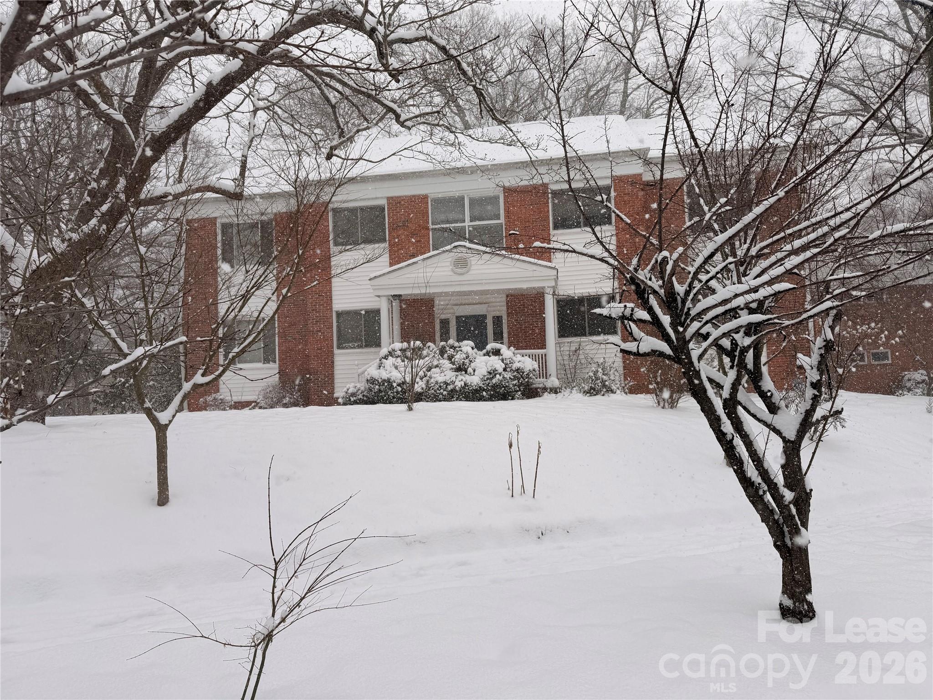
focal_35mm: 24
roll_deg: +2.9
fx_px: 647
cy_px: 350
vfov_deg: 56.8
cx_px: 466
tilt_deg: +3.0
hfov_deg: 71.6
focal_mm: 6.76
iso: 80
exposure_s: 1/2053
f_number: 1.78
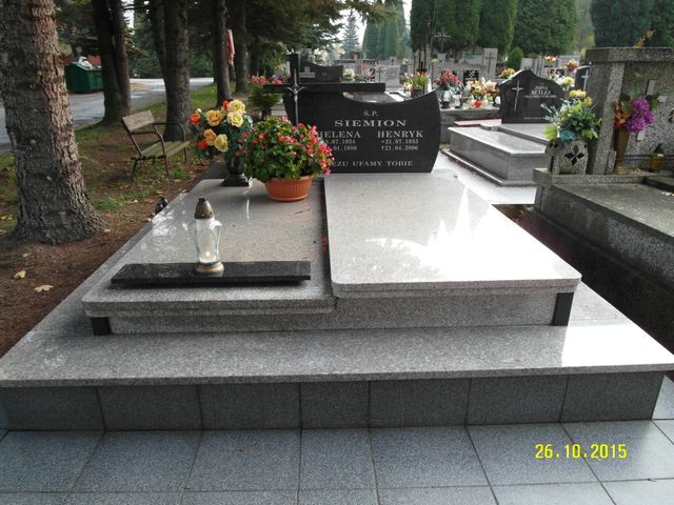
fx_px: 467
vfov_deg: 56.8
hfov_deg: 71.6
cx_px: 337
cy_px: 252
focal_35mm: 24
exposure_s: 1/60
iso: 100
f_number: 3.4
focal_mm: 5.2
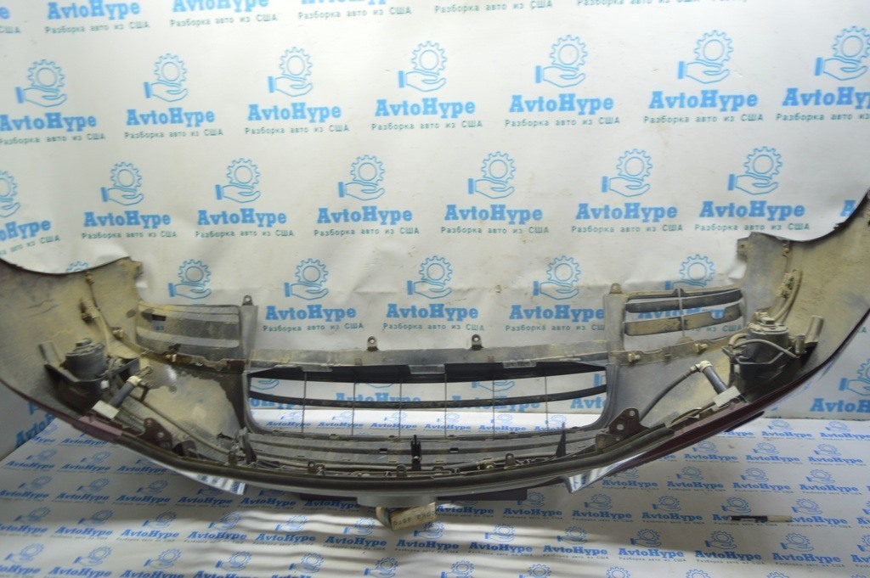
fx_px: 652
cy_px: 289
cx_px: 435
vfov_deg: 47.9
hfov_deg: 67.4
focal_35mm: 27
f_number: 3.5
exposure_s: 1/40
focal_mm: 18
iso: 400
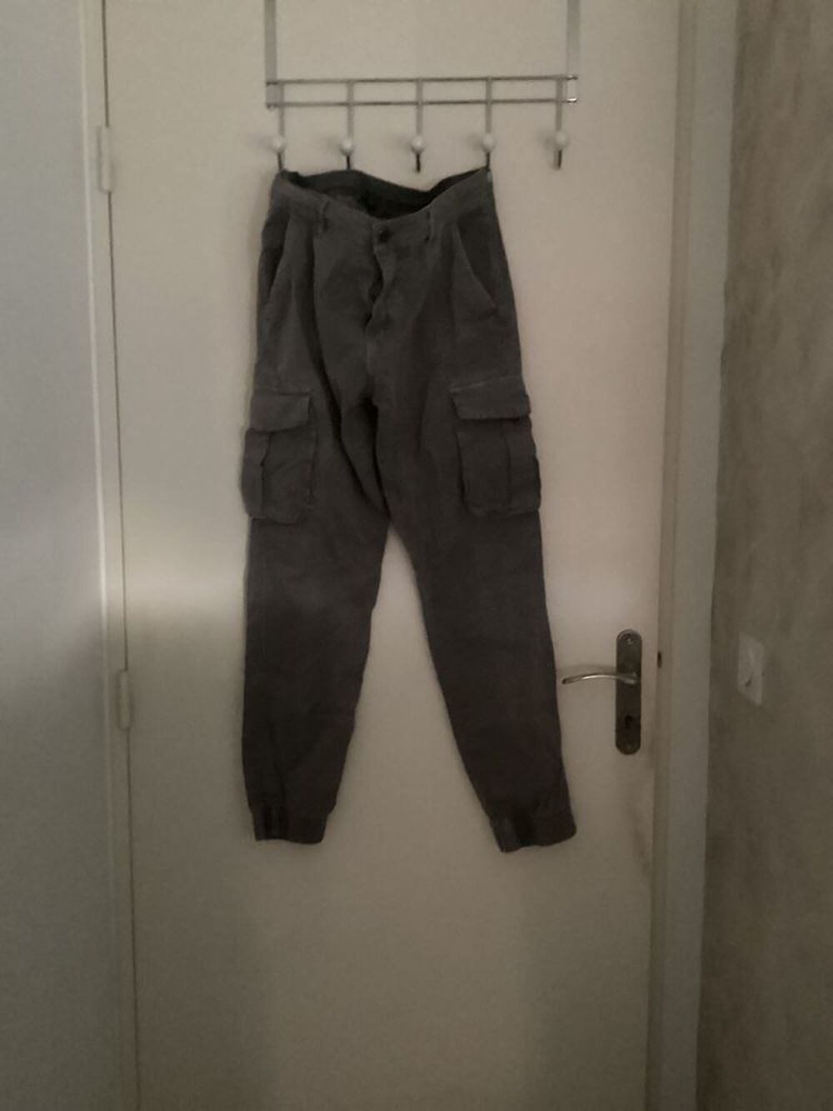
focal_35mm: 31
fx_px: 994
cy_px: 556
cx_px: 416
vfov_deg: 58.3
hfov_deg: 45.4
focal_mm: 3.3
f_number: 2.4
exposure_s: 1/15
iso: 800
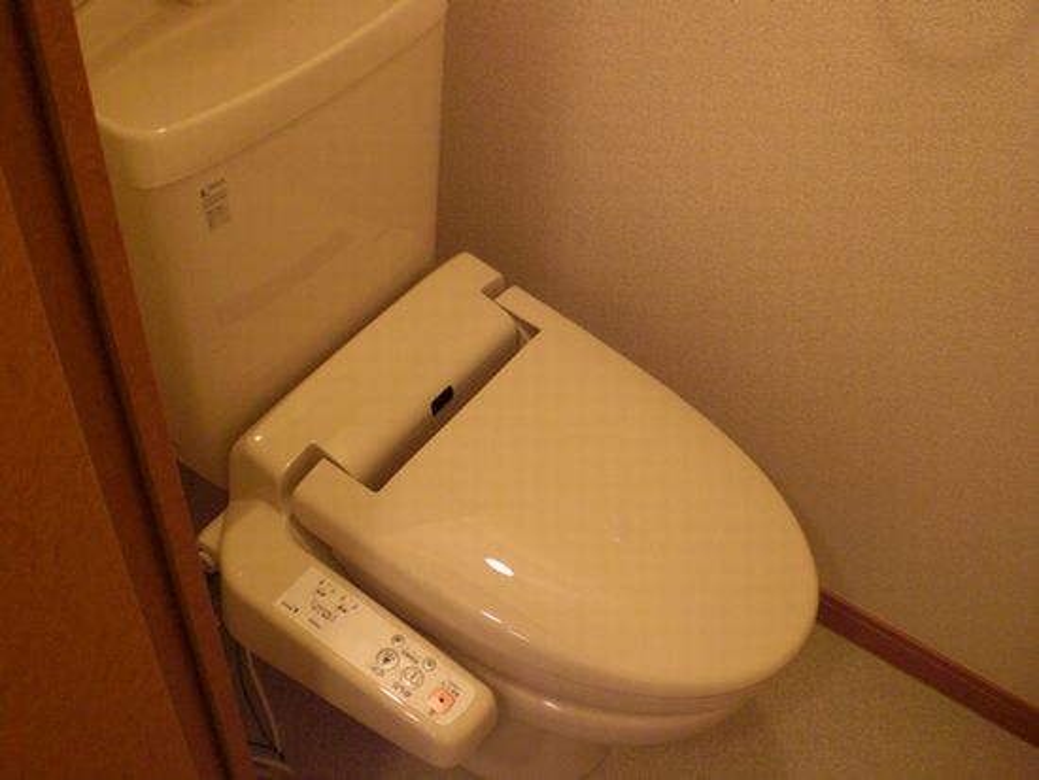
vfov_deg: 37.7
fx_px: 1141
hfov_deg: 49.0
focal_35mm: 38
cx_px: 520
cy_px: 390
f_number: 3.1
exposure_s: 1/50
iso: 400
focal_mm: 6.3
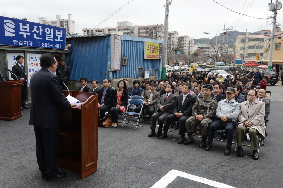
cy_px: 94
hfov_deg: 63.7
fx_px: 228
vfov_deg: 44.9
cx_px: 142
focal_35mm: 29
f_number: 13
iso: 500
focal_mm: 29
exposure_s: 1/100
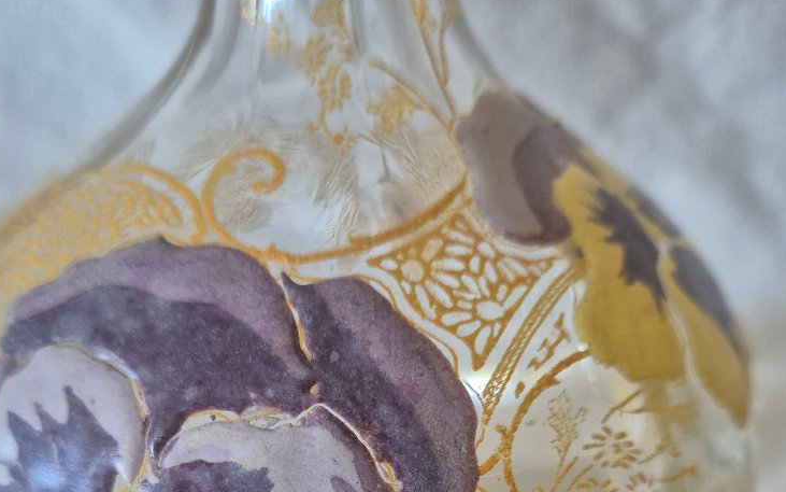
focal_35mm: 40
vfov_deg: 28.8
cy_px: 552
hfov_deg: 49.3
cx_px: 371
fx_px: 857
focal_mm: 5.4
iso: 800
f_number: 1.8
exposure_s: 1/100
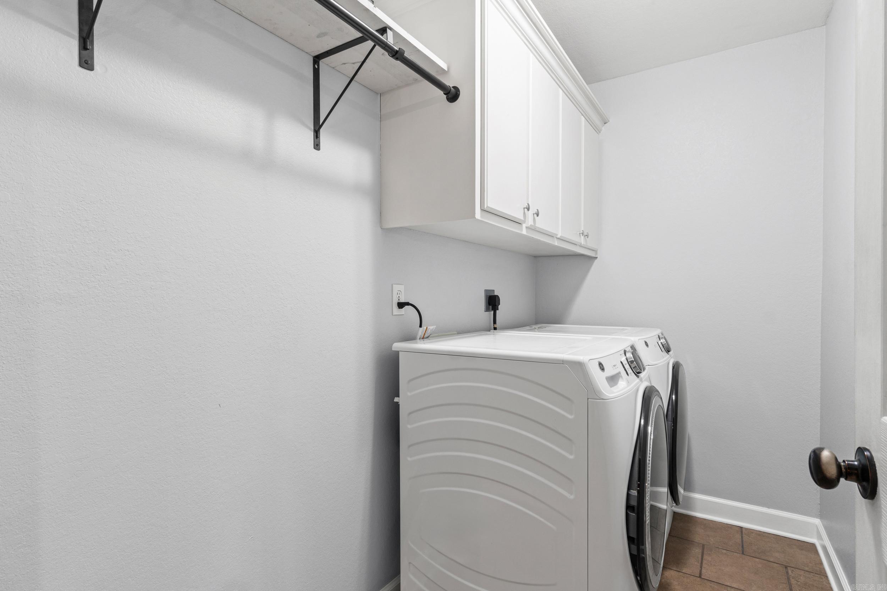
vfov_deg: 67.4
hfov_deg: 90.0
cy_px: 296
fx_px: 443
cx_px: 444
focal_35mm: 18
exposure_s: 1
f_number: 9
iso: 250
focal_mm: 12
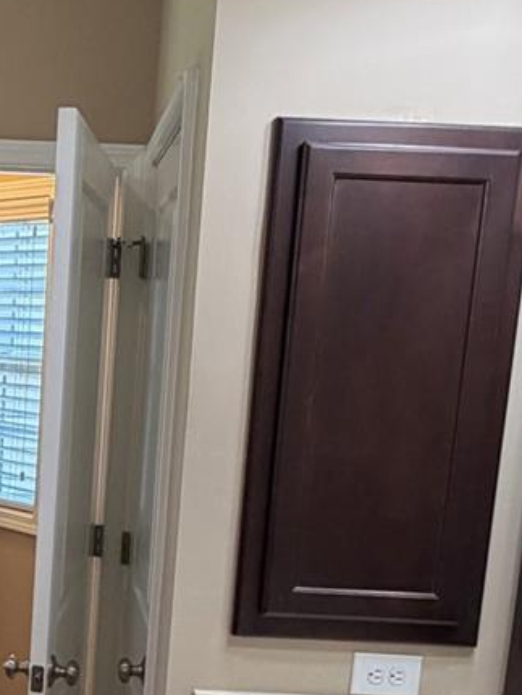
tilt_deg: -9.6
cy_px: 496
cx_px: 18
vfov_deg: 37.5
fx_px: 1004
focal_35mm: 50
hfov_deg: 27.7
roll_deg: -2.8
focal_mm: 2.22
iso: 320
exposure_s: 1/120
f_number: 2.2
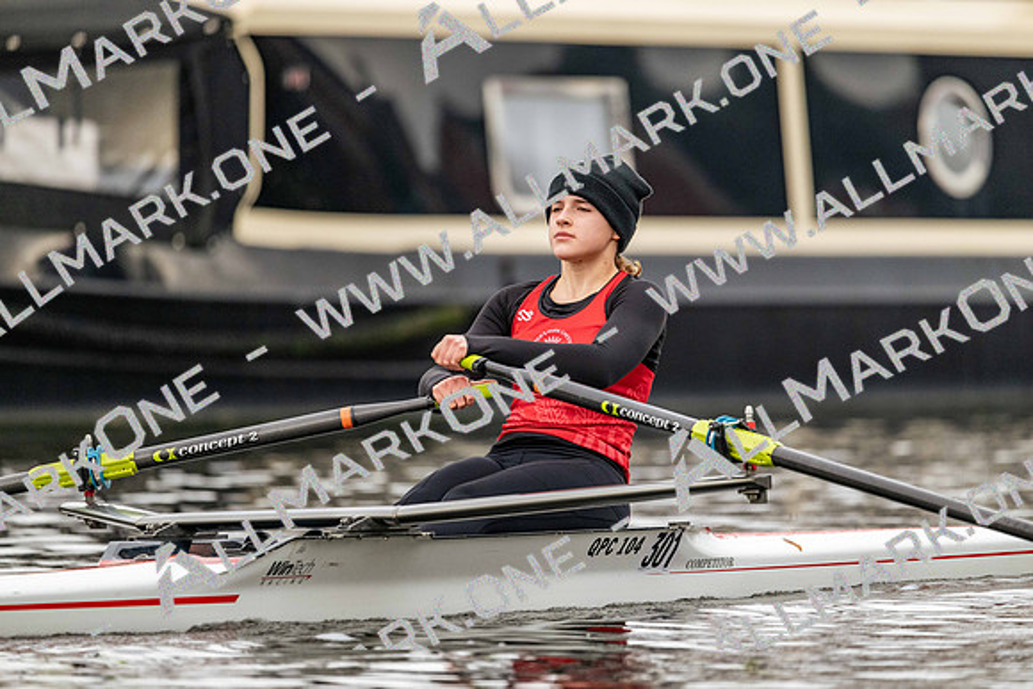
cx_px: 516
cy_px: 344
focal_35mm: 400
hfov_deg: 5.2
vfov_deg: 3.4
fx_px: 11480
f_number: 4.5
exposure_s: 1/2500
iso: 2200
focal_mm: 400
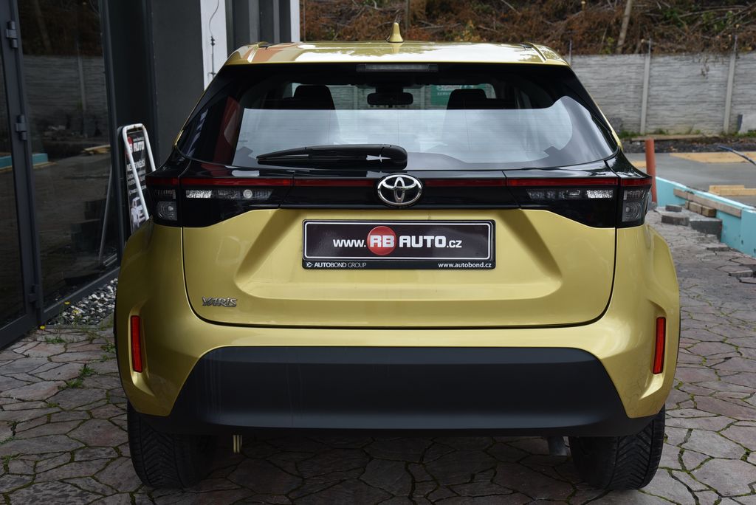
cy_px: 252
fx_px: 924
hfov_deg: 44.5
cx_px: 378
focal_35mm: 44
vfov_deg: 30.6
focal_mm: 44
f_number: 8
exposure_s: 1/200
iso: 500
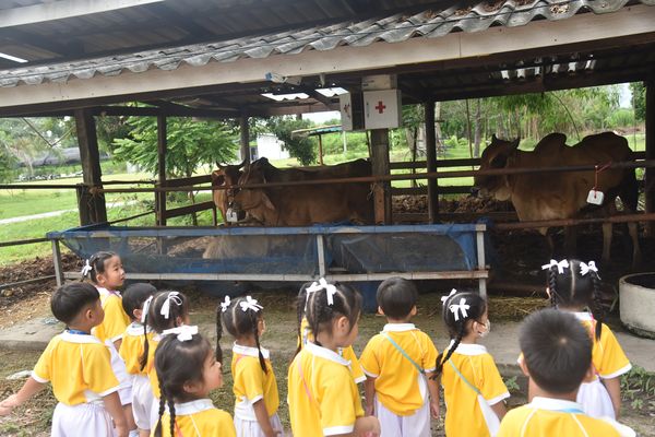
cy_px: 218
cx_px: 328
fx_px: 637
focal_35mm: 35
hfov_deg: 54.4
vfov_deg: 37.9
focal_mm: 35
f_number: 4
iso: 1000
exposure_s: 1/1000
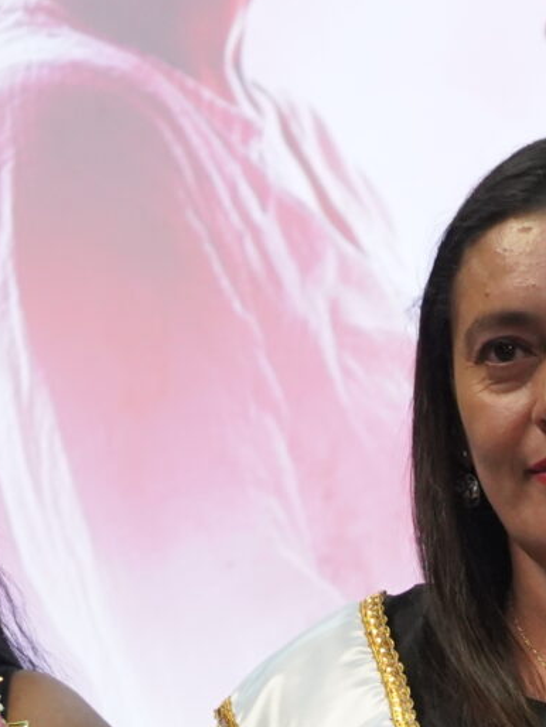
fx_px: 4224
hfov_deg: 7.3
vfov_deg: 9.5
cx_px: 728
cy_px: 1122
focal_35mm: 201
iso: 3200
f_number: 4.5
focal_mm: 42
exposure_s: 1/160
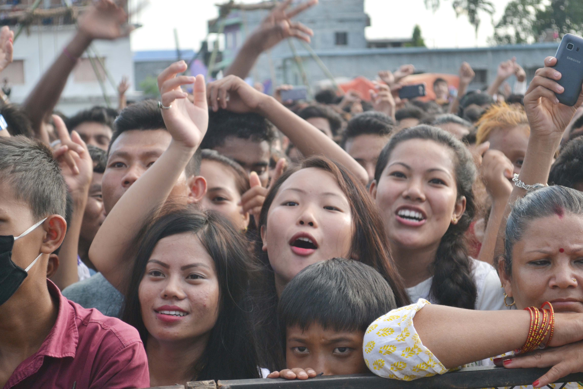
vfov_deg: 16.6
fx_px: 1336
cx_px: 292
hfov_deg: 24.6
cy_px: 194
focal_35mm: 82
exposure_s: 1/125
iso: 160
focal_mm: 55
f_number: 5.6
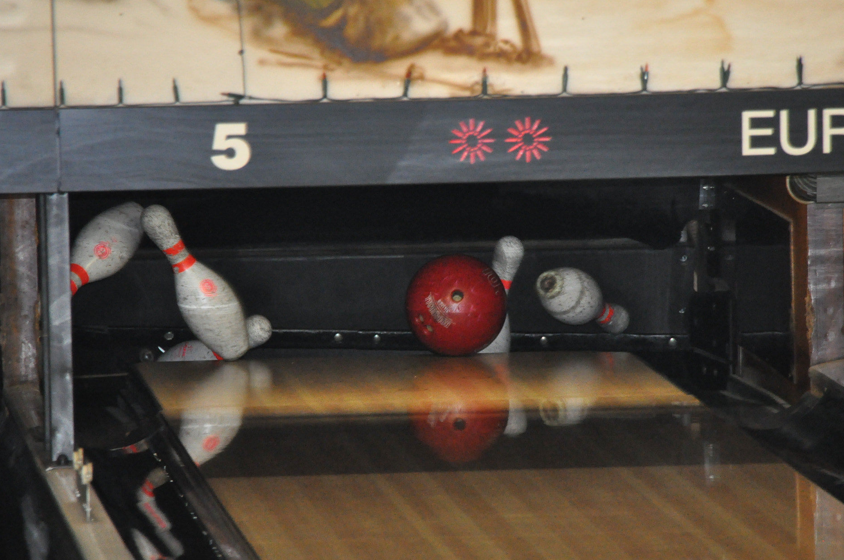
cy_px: 299
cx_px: 449
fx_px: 10348
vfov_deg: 3.1
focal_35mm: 442
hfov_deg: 4.7
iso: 3200
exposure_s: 1/160
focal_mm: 270
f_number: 6.3
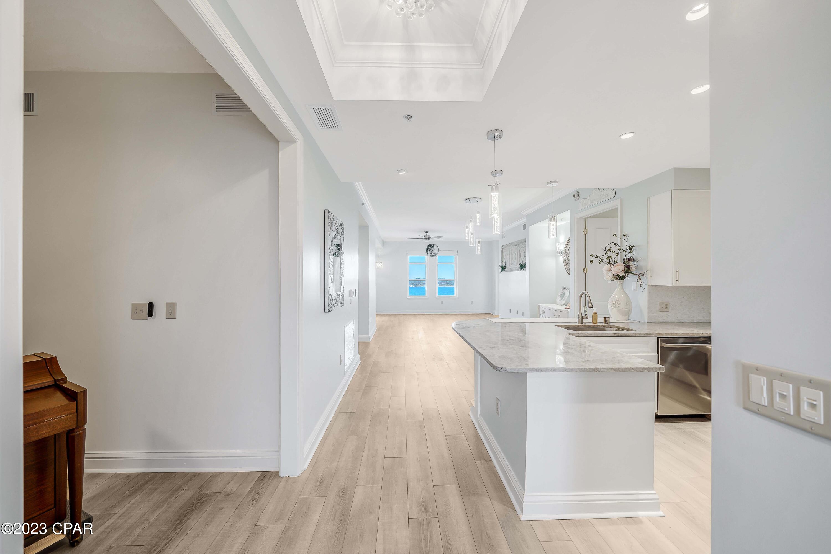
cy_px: 277
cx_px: 416
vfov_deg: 90.0
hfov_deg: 112.6
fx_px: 277
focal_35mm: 12
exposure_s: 1/10
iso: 100
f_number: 5.6
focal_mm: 12
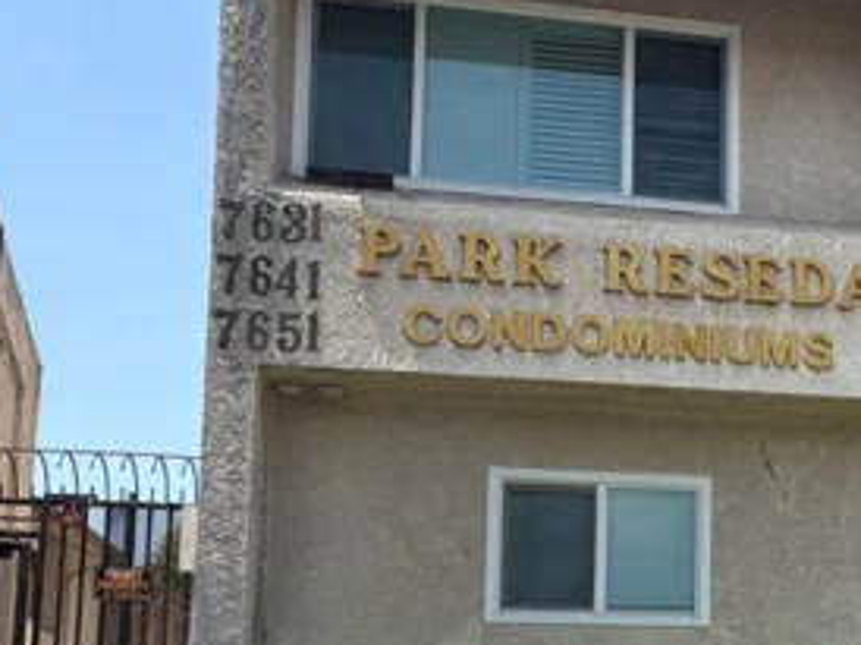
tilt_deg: +9.0
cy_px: 566
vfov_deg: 20.3
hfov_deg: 24.7
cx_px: 1039
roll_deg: +1.3
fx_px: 1764
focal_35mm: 71
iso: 50
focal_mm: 5.96
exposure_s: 1/3125
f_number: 1.6
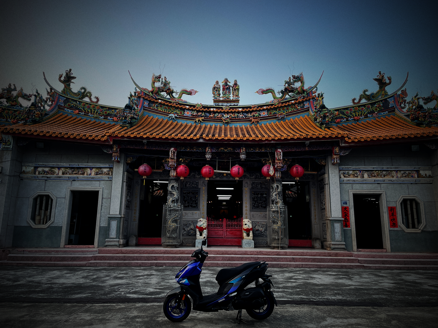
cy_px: 164
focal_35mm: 26
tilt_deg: +11.5
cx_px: 219
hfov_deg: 67.3
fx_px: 329
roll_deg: -0.5
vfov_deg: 53.1
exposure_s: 1/234
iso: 32
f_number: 1.6
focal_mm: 4.2
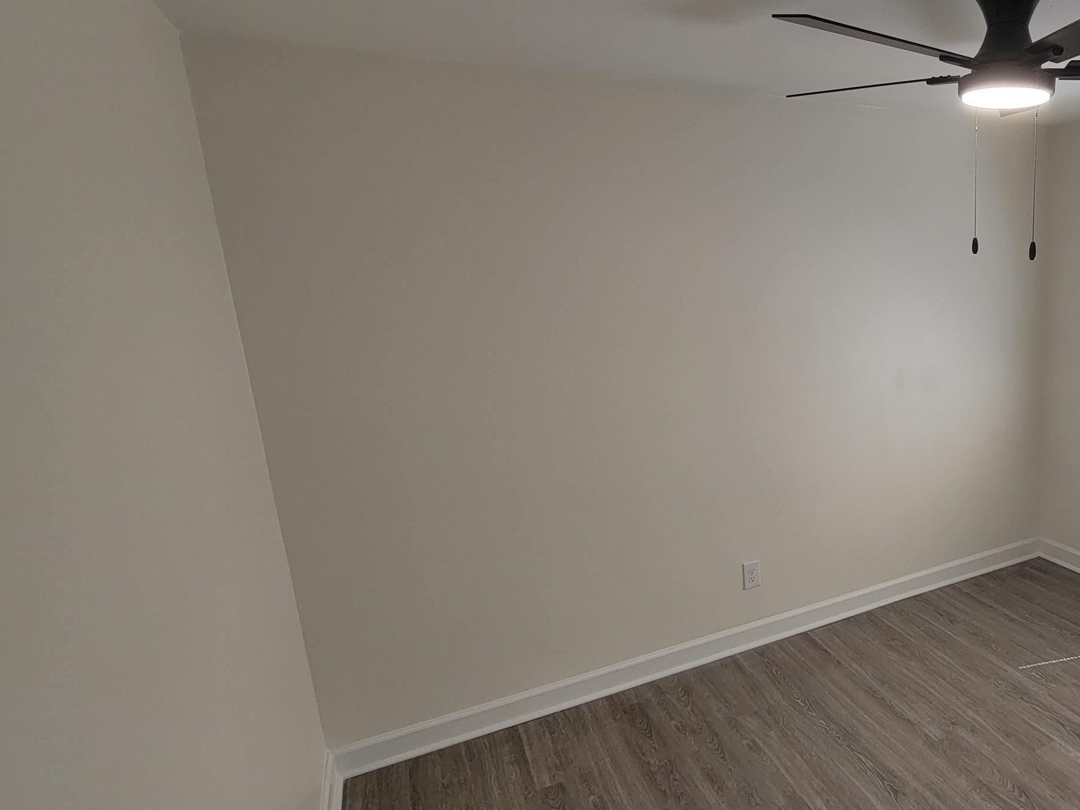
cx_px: 887
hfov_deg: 68.0
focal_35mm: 22
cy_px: 417
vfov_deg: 61.1
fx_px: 686
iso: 64
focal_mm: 2.2
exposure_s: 1/120
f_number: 2.2
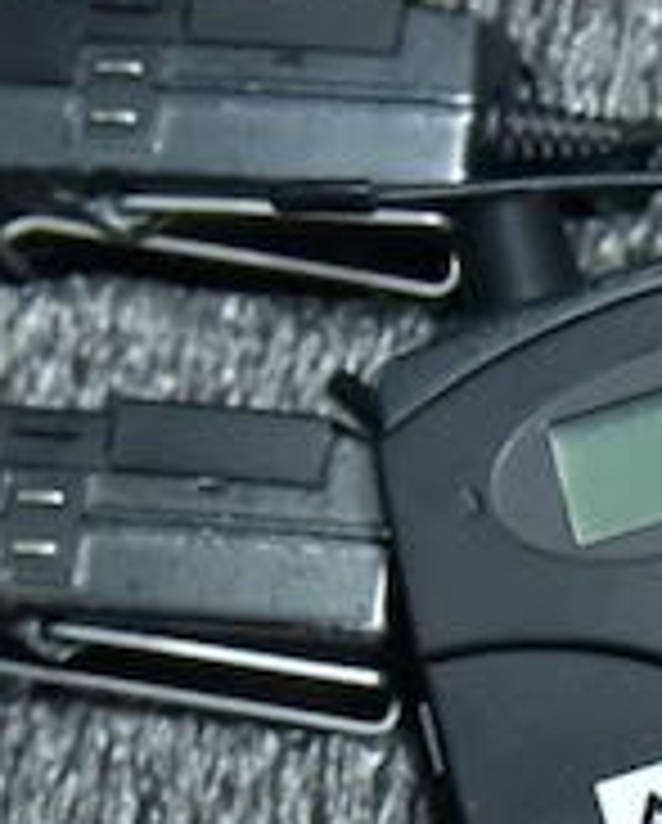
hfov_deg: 9.3
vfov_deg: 11.4
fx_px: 4007
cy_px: 1067
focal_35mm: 164
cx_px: 811
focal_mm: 40
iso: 6400
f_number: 6.3
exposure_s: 1/60
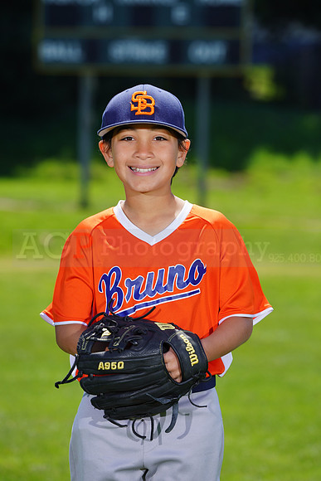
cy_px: 240
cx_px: 160
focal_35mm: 259
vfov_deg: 7.9
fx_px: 3462
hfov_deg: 5.3
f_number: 8
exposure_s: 1/250
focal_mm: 259
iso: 100
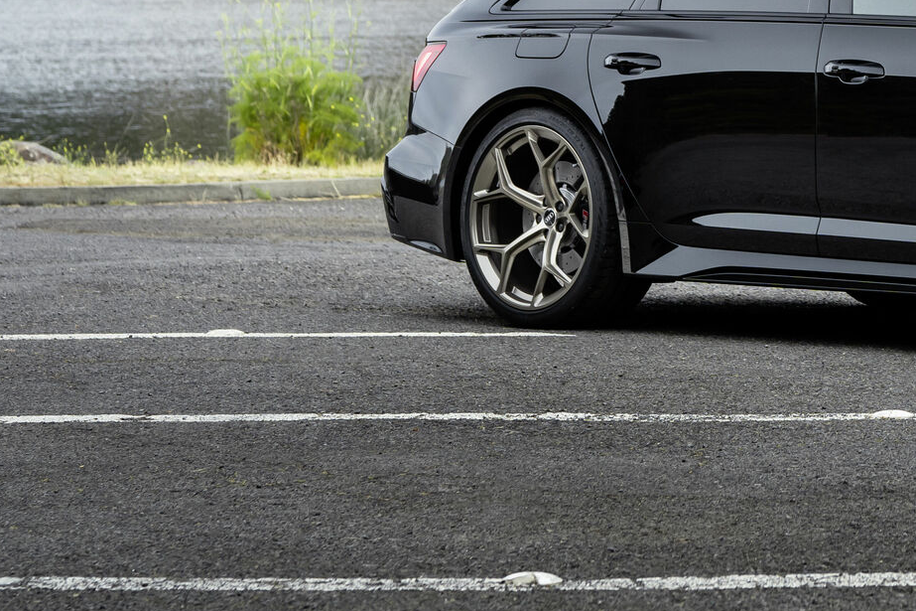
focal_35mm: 156
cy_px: -210
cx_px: 1036
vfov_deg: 8.7
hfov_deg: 12.9
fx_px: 3968
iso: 320
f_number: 3.5
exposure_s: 1/60
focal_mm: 50
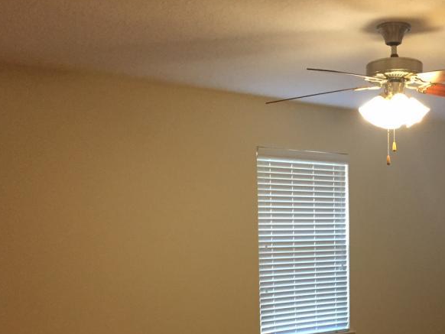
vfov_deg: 27.8
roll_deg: +0.7
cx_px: 338
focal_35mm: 51
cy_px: 284
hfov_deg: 36.5
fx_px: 656
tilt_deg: -5.6
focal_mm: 4.15
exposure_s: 1/30
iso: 250
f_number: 2.2
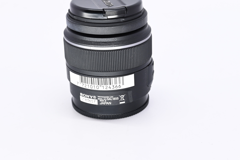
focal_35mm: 81
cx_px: 120
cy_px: 80
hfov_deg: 25.1
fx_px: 540
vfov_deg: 16.9
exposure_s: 1/160
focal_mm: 54
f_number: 9
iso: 500
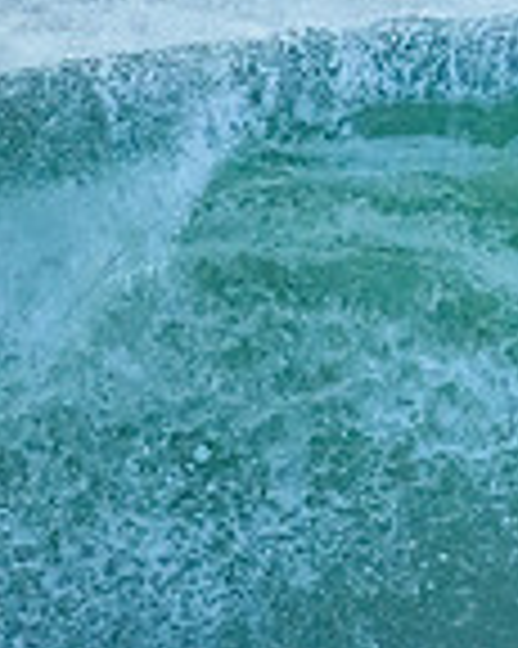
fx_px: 57974
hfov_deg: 0.5
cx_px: 1293
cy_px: 286
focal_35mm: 3022
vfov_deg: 0.6
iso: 6400
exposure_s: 1/1250
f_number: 11
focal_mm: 800
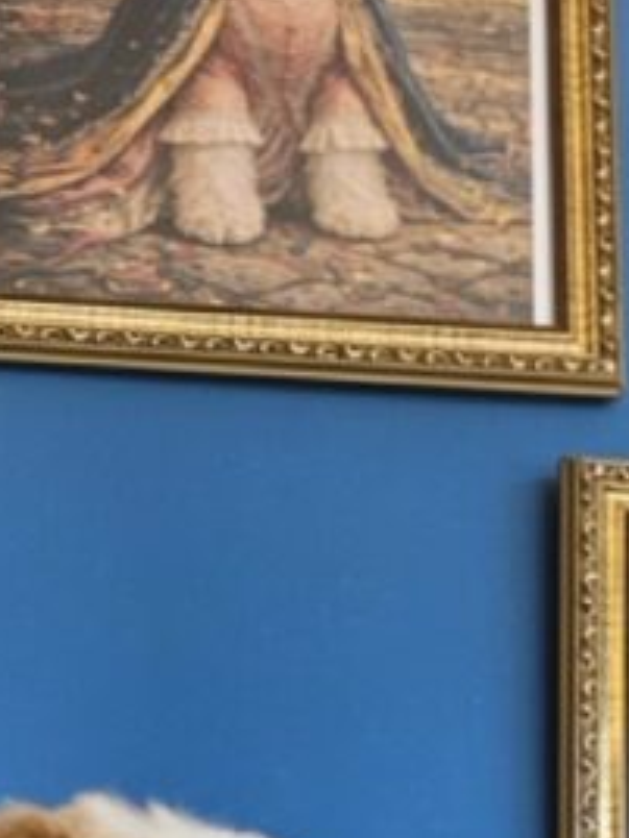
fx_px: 2132
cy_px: 1379
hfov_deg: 15.6
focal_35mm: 88
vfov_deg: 18.7
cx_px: -291
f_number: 1.8
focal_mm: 5.4
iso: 50
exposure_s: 1/180
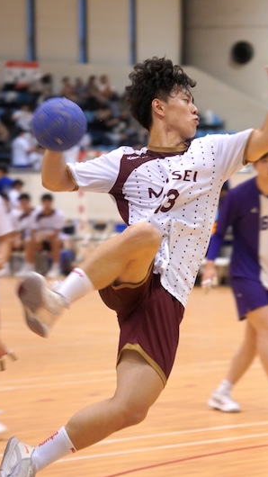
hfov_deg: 6.6
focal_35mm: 185
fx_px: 2338
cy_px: 239
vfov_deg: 11.6
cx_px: 223
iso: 4000
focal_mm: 117
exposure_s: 1/160
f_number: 5
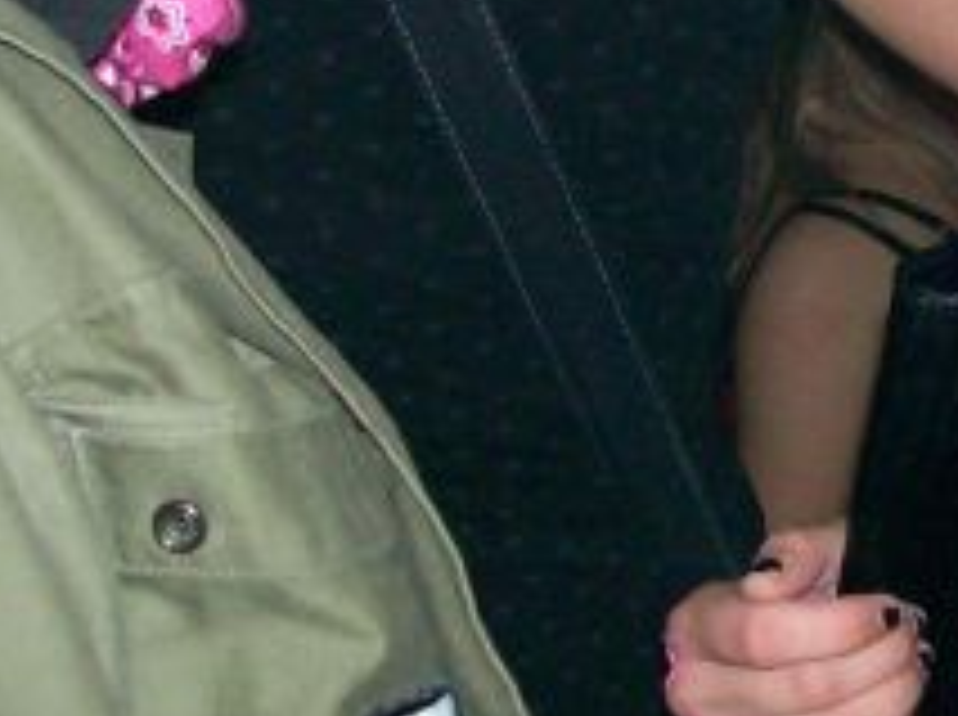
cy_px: -59
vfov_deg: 10.8
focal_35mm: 135
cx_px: 774
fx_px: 3730
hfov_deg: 14.5
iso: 140
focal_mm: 6
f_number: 2.7
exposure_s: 1/64
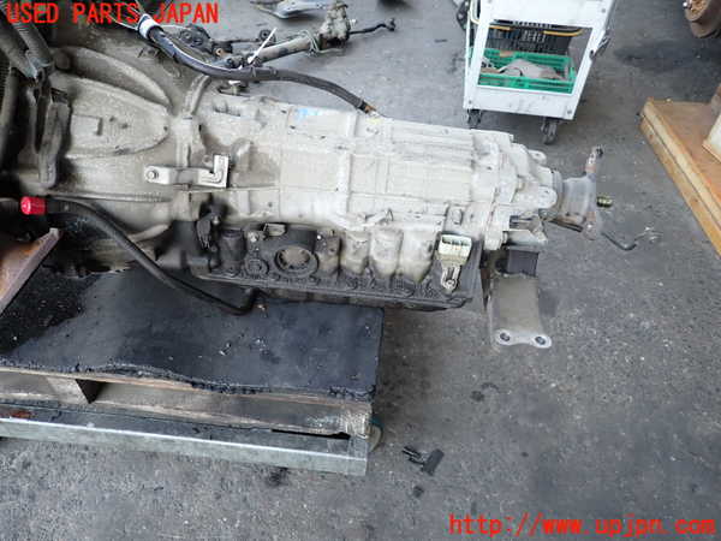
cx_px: 360
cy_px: 270
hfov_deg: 69.4
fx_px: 521
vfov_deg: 54.9
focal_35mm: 25
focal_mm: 4.5
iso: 160
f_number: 2
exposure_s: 1/125
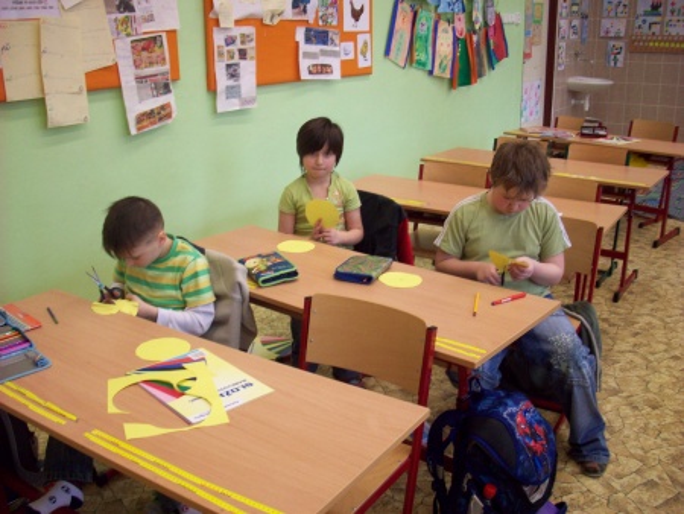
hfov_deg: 50.1
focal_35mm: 37
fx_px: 731
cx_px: 342
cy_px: 257
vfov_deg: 38.7
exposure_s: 1/45
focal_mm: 6.2
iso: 110
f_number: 2.8
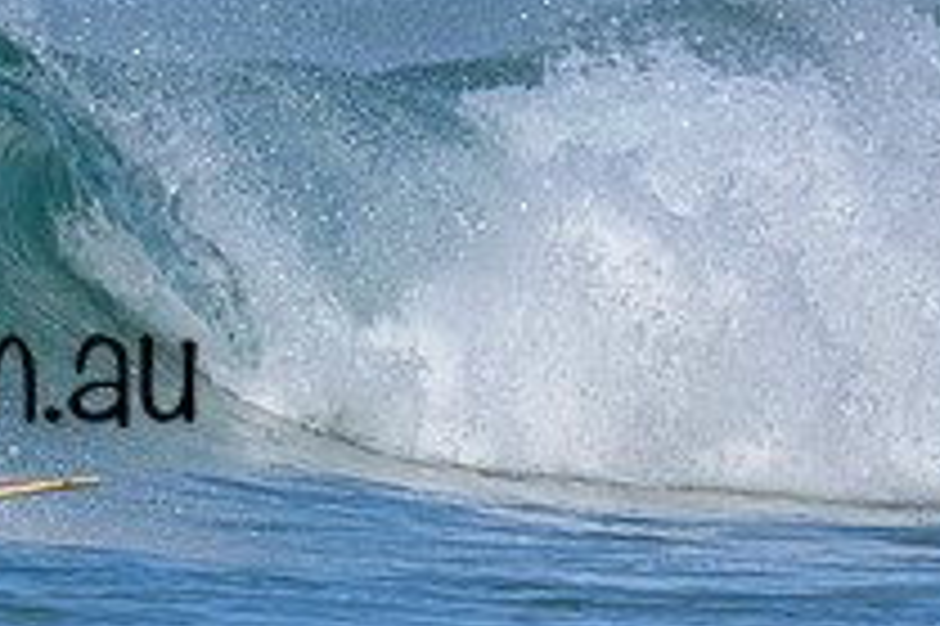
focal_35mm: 3037
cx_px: -393
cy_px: 394
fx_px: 79235
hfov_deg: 0.7
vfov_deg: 0.5
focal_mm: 800
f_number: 6.3
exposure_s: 1/2000
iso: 220
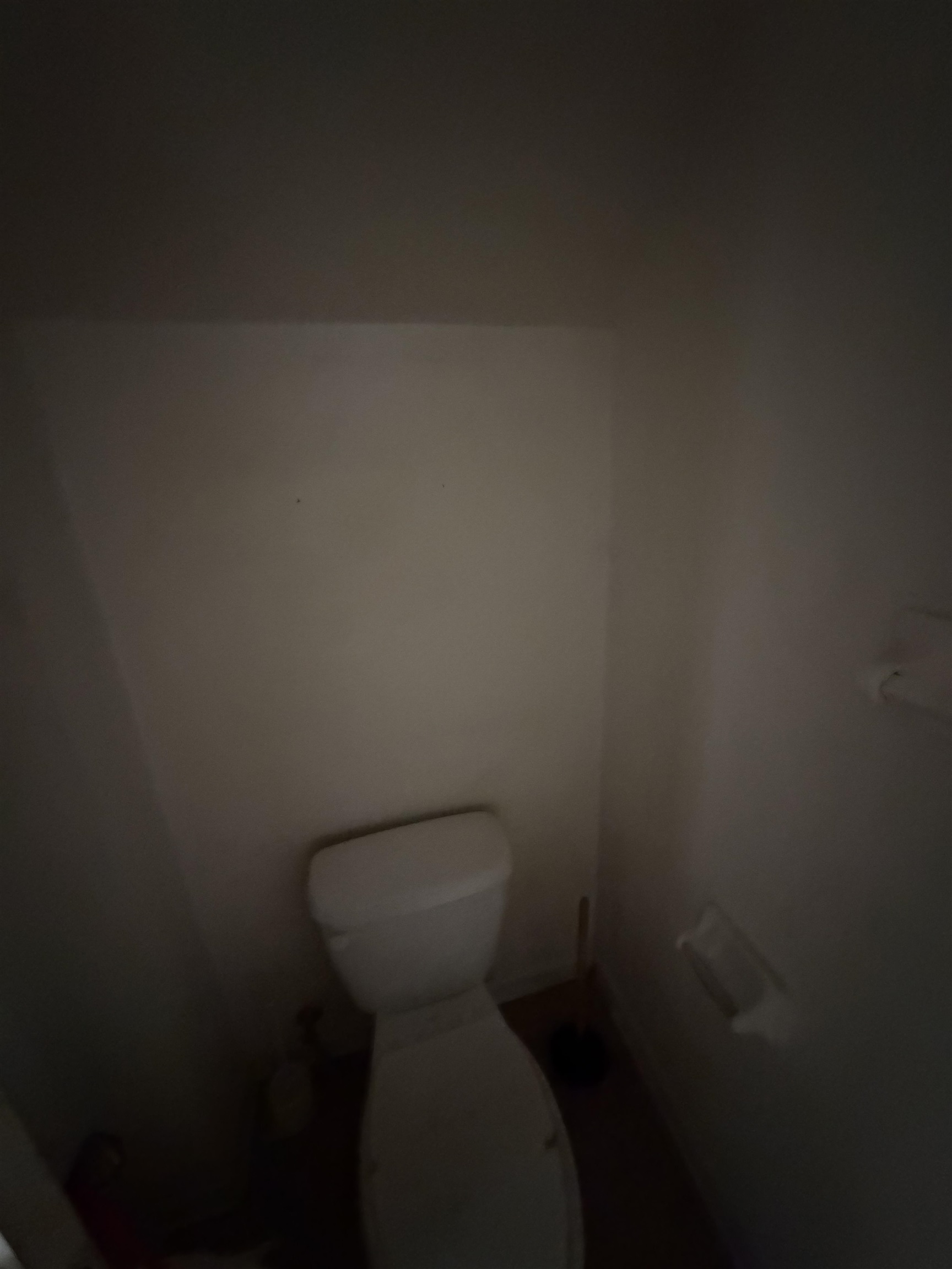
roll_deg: +3.9
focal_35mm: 14
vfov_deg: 102.1
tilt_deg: -18.3
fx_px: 513
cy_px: 634
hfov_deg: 85.7
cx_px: 476
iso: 3200
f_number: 2.2
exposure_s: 1/26
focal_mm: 2.22
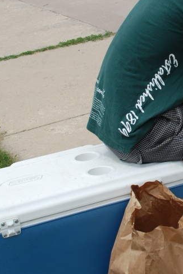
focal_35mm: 103
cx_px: 186
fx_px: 783
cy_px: 108
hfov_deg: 13.1
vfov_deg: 19.8
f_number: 7.1
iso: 100
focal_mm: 28
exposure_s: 1/200
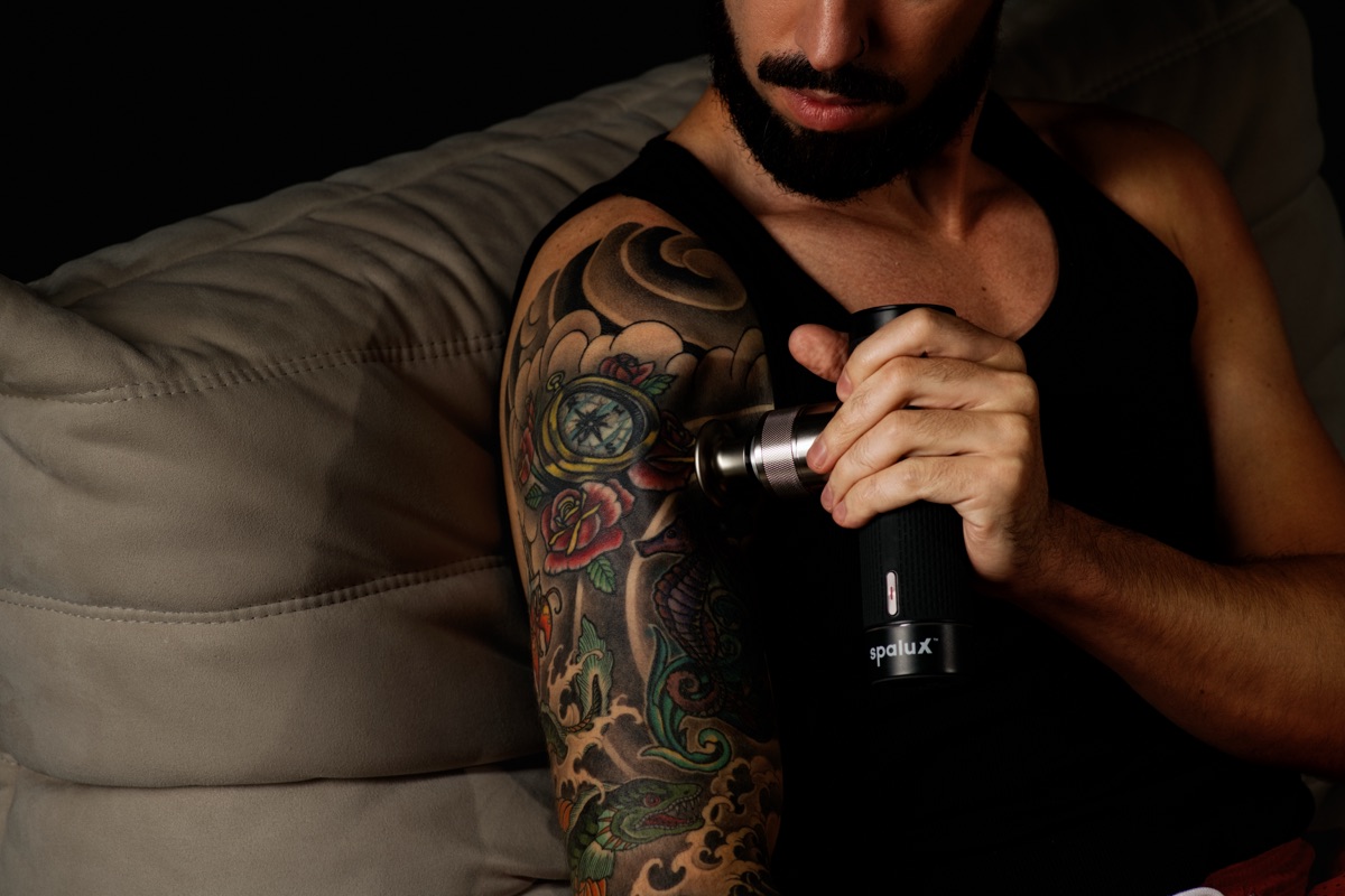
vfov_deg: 13.7
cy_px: 448
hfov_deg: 20.4
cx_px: 672
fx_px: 3736
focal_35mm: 100
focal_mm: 100
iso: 160
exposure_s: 1/250
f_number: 7.1
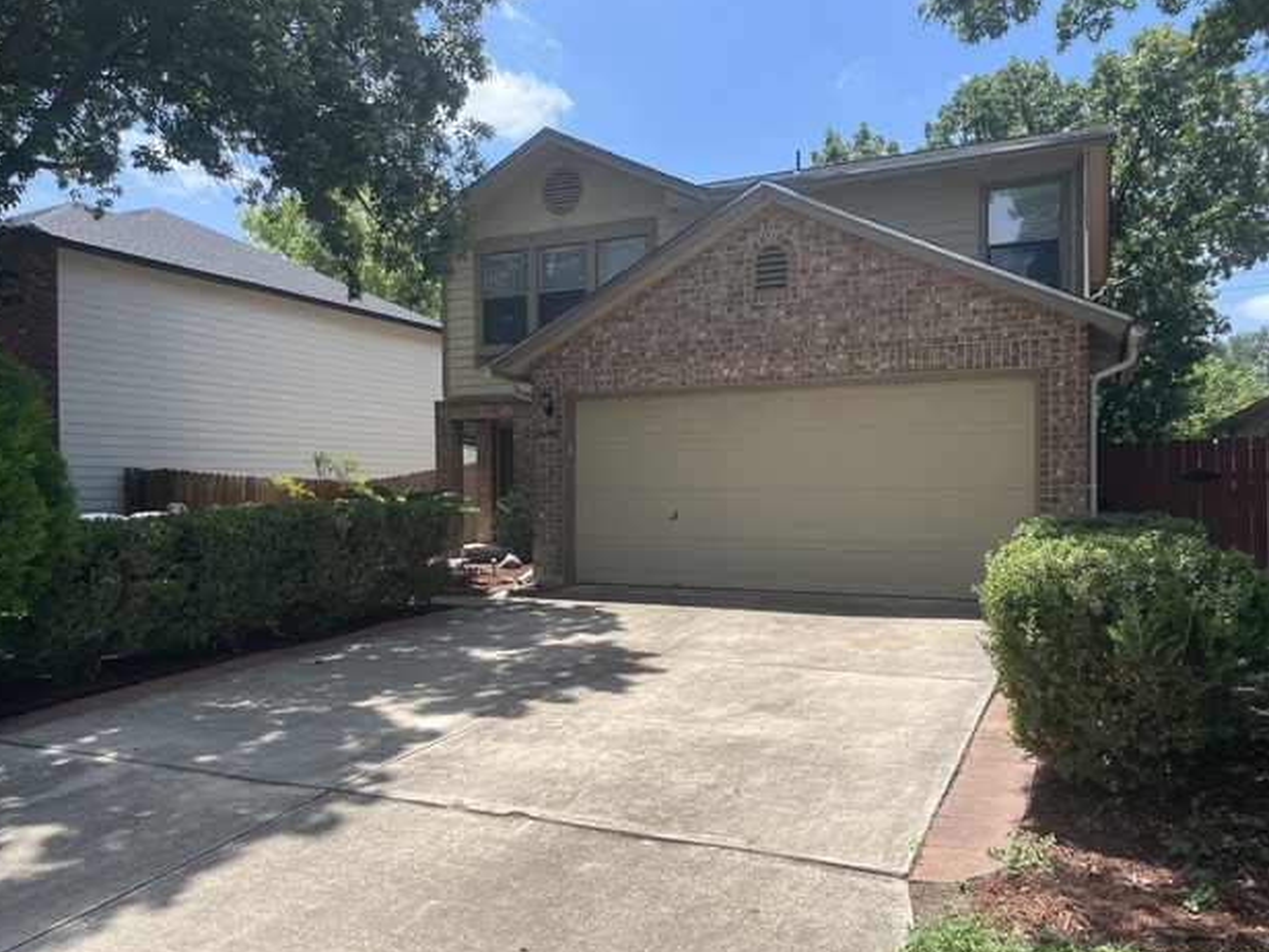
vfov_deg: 51.4
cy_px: 484
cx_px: 612
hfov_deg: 65.3
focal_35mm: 27
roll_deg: +0.6
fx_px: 990
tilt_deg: -0.9
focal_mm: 5.1
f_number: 1.6
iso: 50
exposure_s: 1/2410
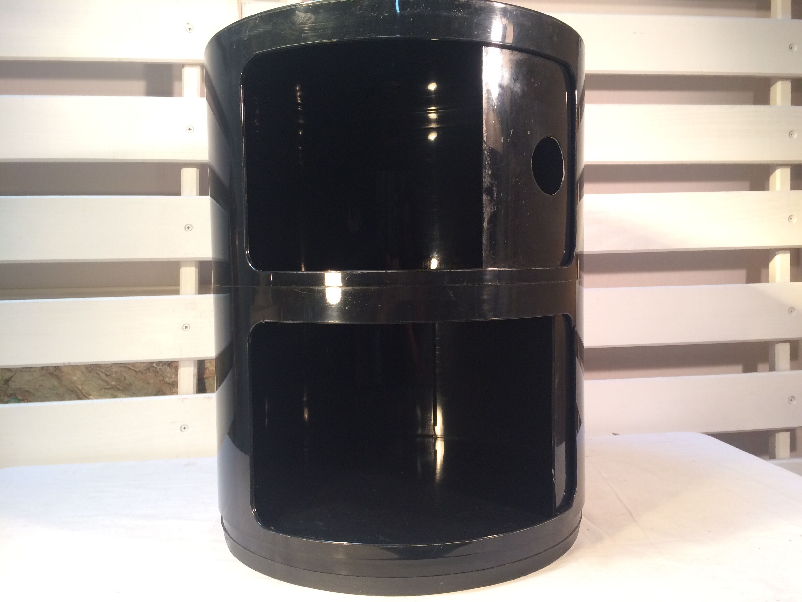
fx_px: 672
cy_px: 301
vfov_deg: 48.2
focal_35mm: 29
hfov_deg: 61.7
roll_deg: +1.7
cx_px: 401
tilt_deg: -3.1
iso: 64
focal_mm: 4.15
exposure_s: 1/33
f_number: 2.2
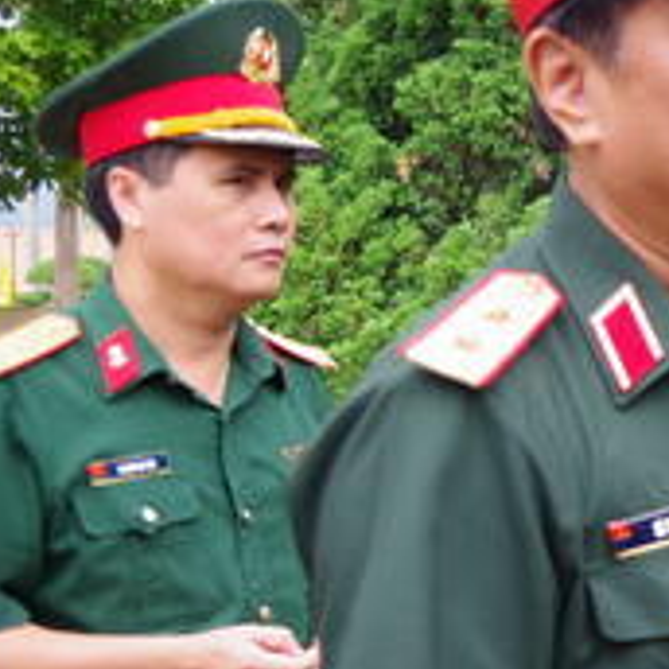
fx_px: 2842
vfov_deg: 13.4
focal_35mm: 130
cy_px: 406
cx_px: 1552
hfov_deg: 11.4
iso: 200
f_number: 5
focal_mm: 21
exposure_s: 1/100
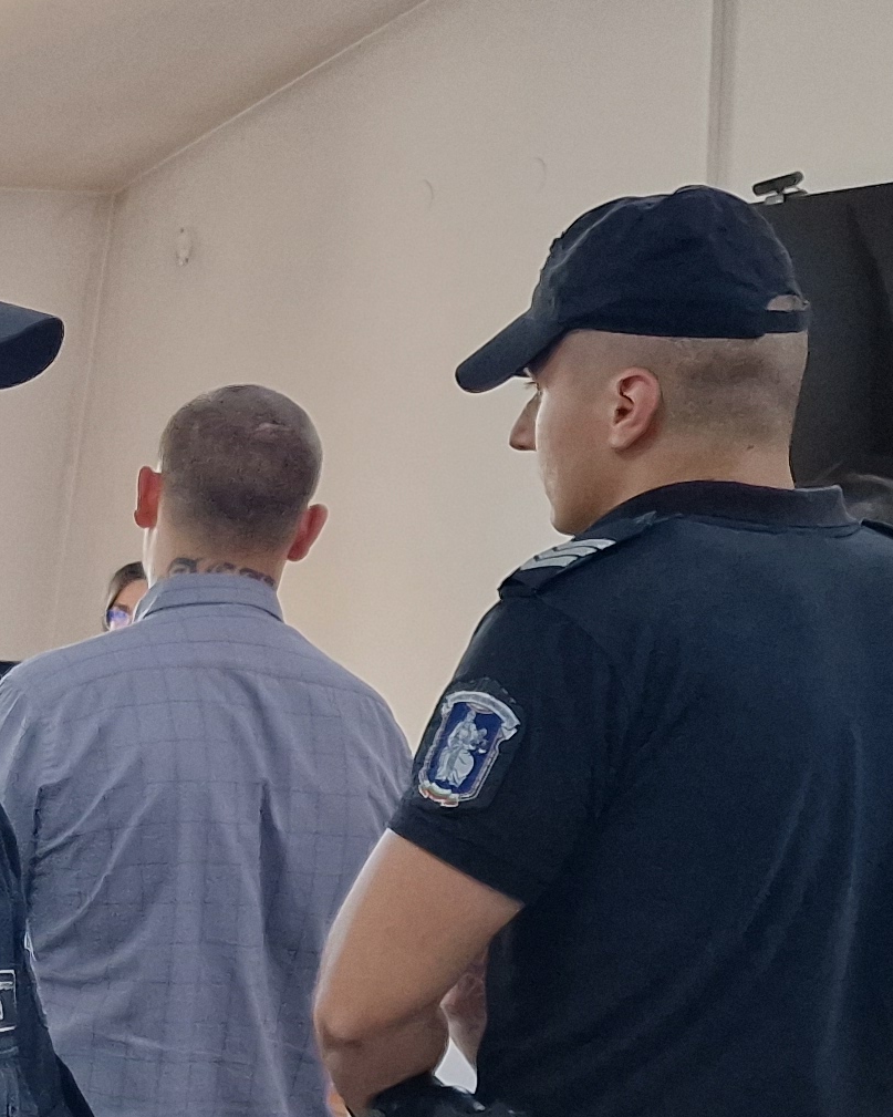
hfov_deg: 16.1
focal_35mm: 89
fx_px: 2941
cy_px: 766
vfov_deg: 21.4
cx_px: -373
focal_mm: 6.4
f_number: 1.8
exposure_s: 1/100
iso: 400
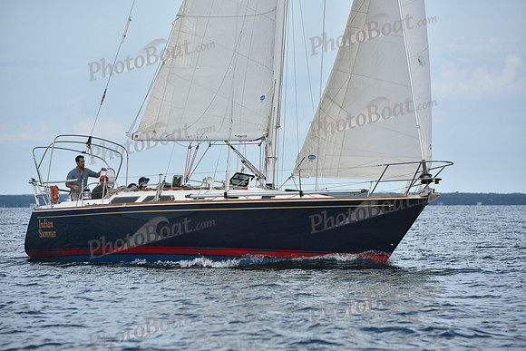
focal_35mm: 200
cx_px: 263
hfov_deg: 10.3
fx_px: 2923
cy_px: 176
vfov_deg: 6.9
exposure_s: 1/1000
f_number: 7.1
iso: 320
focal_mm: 200
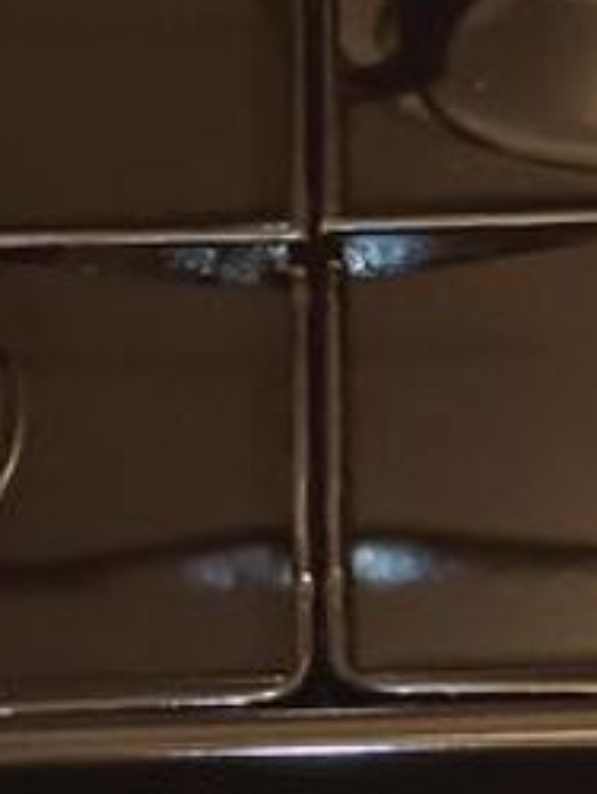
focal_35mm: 197
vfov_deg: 10.0
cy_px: 395
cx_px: 391
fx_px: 4522
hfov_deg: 7.5
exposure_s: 1/25
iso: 2653
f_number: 1.9
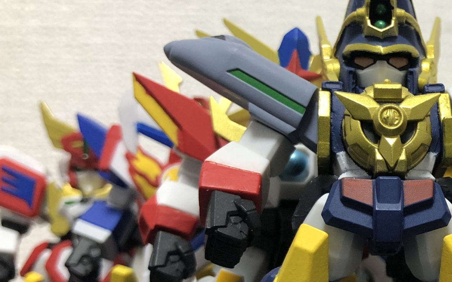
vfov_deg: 19.8
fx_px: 801
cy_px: 230
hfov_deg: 29.4
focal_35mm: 65
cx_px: 454
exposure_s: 1/17
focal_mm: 3.99
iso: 50
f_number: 1.8
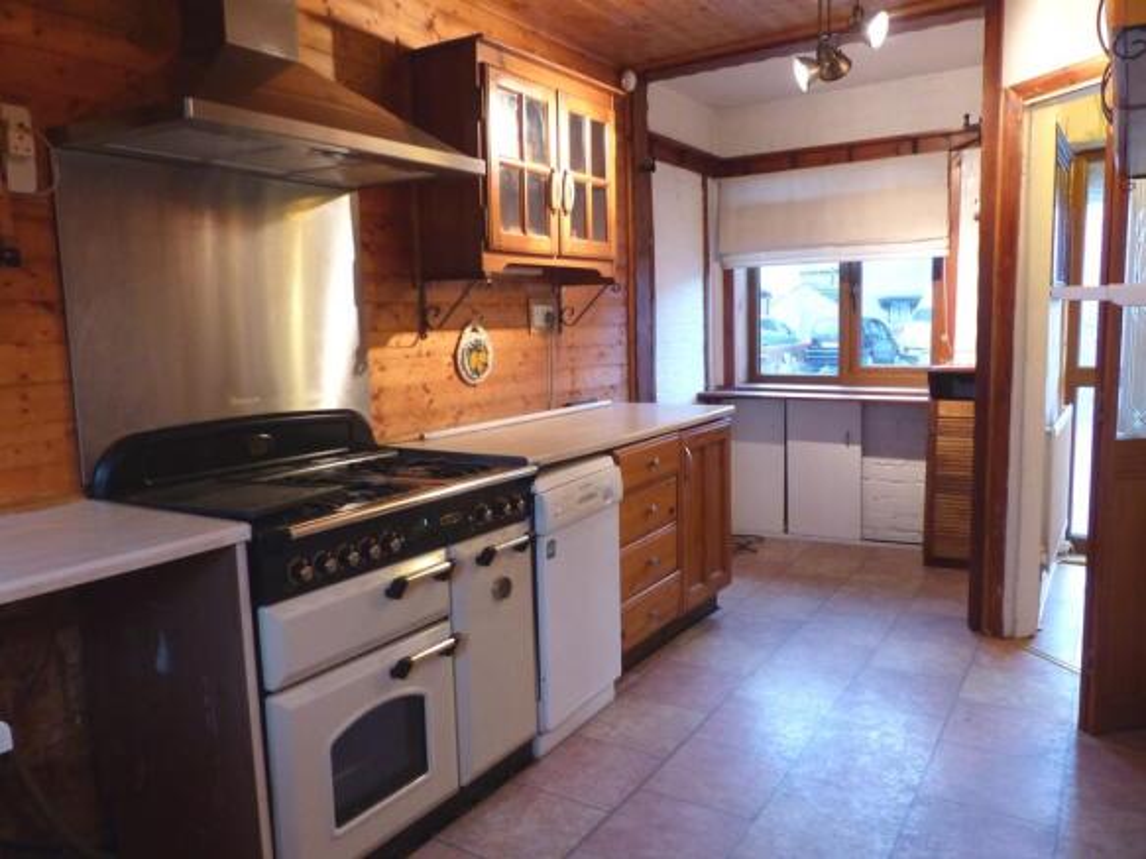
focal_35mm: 25
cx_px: 573
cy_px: 430
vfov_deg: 54.9
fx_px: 827
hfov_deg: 69.4
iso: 400
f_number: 2.8
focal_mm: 4.5
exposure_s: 1/13
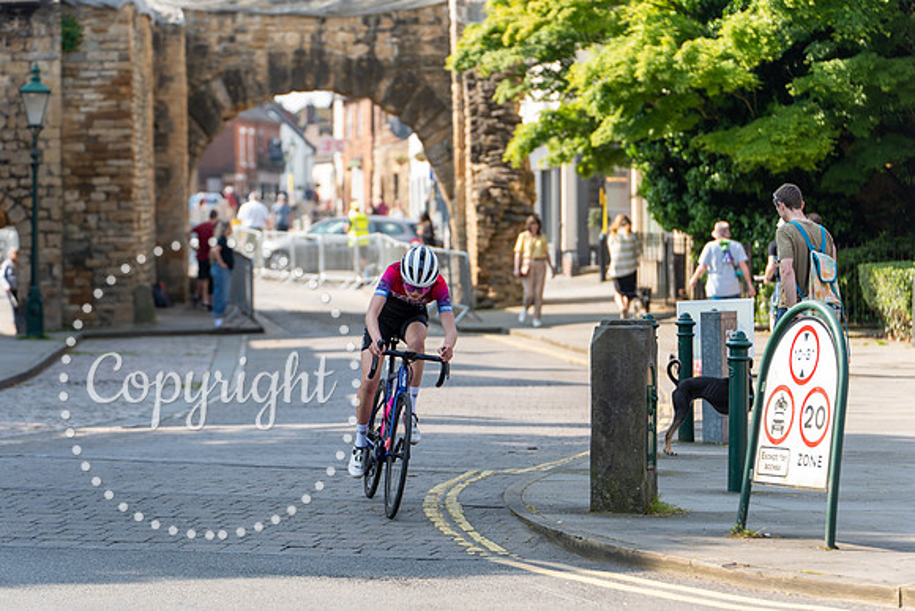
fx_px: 3561
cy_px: 306
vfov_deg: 9.8
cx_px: 458
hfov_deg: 14.6
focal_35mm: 140
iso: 200
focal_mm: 126
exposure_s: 1/640
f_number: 3.2
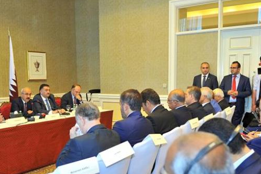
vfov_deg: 33.8
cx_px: 109
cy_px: 119
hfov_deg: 49.4
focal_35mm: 39
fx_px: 283
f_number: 2.8
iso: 800
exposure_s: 1/125
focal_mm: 24
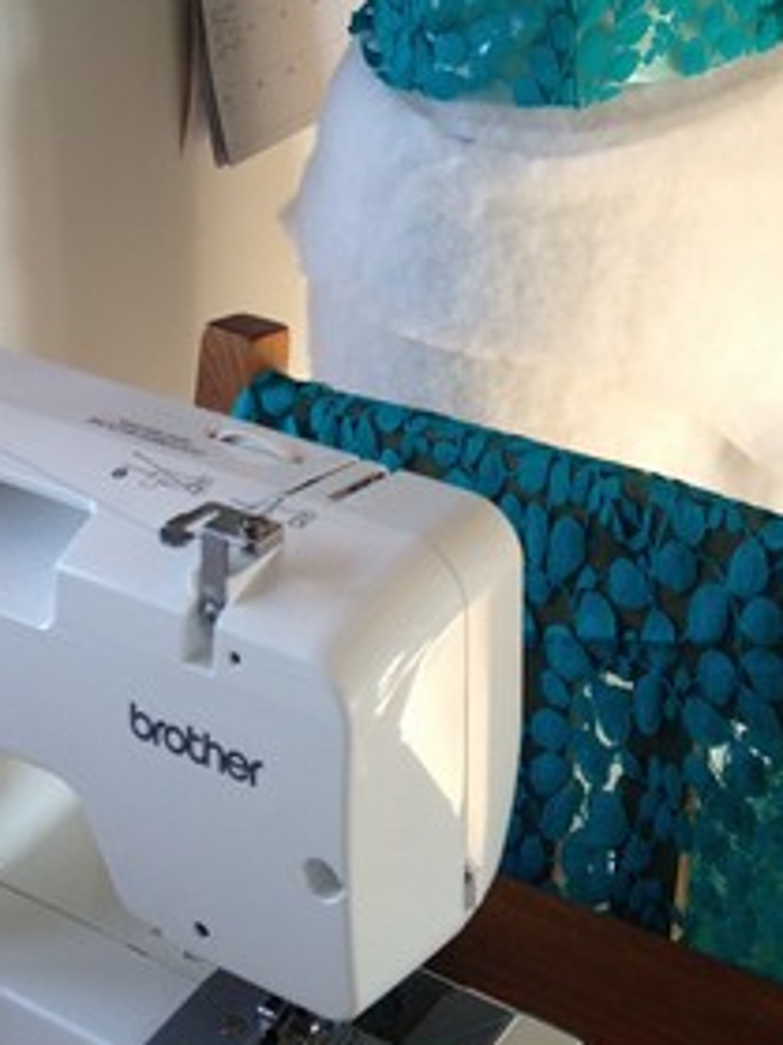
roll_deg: -1.3
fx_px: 2143
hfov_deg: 20.7
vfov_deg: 26.6
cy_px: 124
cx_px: 461
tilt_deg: -19.2
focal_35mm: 71
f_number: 2.4
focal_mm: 4.12
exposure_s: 1/60
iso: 50
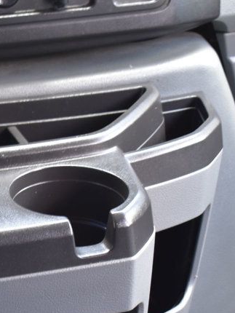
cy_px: 242
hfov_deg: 12.2
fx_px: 1086
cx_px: -3
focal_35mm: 120
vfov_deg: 16.3
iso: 560
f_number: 6.3
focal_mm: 35
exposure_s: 1/15
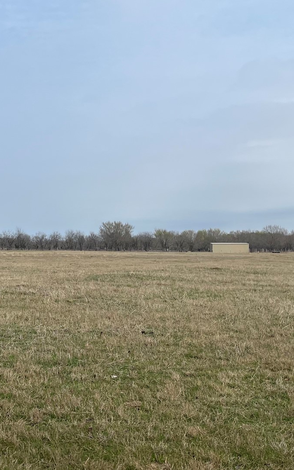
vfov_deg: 38.8
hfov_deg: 24.5
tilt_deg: -0.9
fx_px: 667
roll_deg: +0.2
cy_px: 256
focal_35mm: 52
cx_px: 66
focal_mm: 5.1
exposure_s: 1/5848
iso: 50
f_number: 1.6
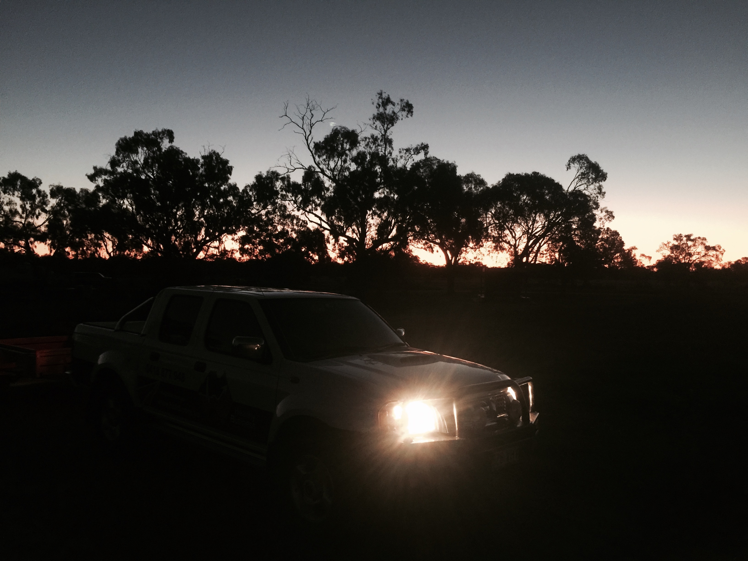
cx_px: 374
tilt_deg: +0.3
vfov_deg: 48.2
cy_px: 280
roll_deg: -0.3
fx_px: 627
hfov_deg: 61.7
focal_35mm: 29
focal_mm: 4.15
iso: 80
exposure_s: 1/4
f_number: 2.2
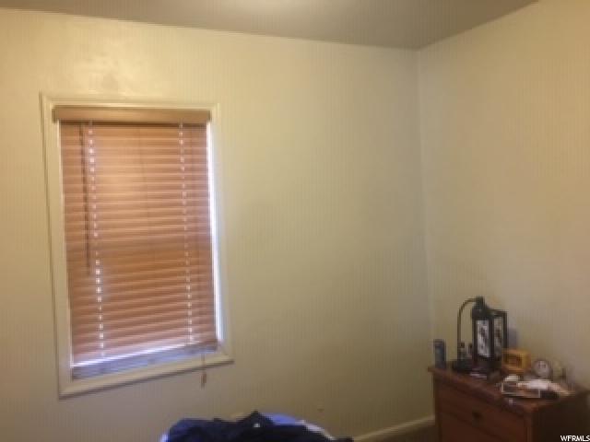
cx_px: 295
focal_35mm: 29
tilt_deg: +0.2
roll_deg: +1.3
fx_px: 494
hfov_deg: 61.7
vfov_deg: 48.2
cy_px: 221
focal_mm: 4.15
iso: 80
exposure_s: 1/15
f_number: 2.2
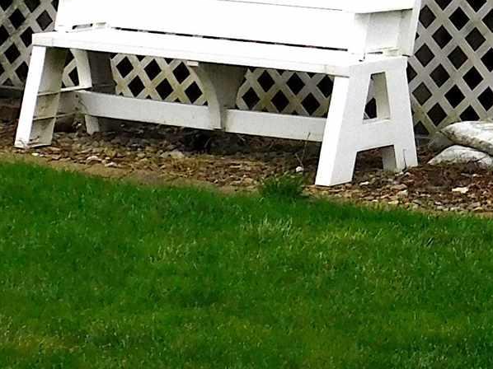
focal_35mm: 185
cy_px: -92
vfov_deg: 7.9
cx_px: 606
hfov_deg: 10.5
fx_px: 2634
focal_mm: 6.3
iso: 125
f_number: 3.5
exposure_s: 1/320
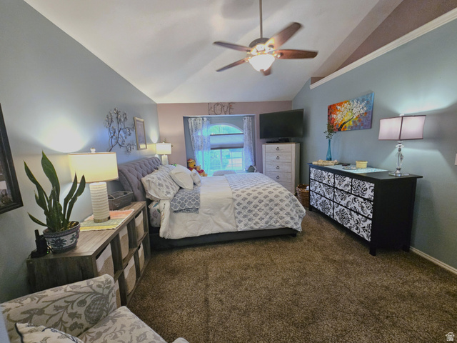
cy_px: 172
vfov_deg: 89.9
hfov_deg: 106.2
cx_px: 228
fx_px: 172
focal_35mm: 13
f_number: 2.2
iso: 400
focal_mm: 2.2
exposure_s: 1/60
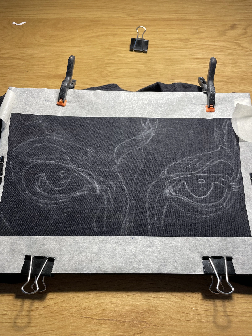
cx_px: 126
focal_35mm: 26
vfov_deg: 67.3
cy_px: 168
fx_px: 252
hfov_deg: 53.1
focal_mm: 4.2
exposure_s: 1/100
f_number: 1.6
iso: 64
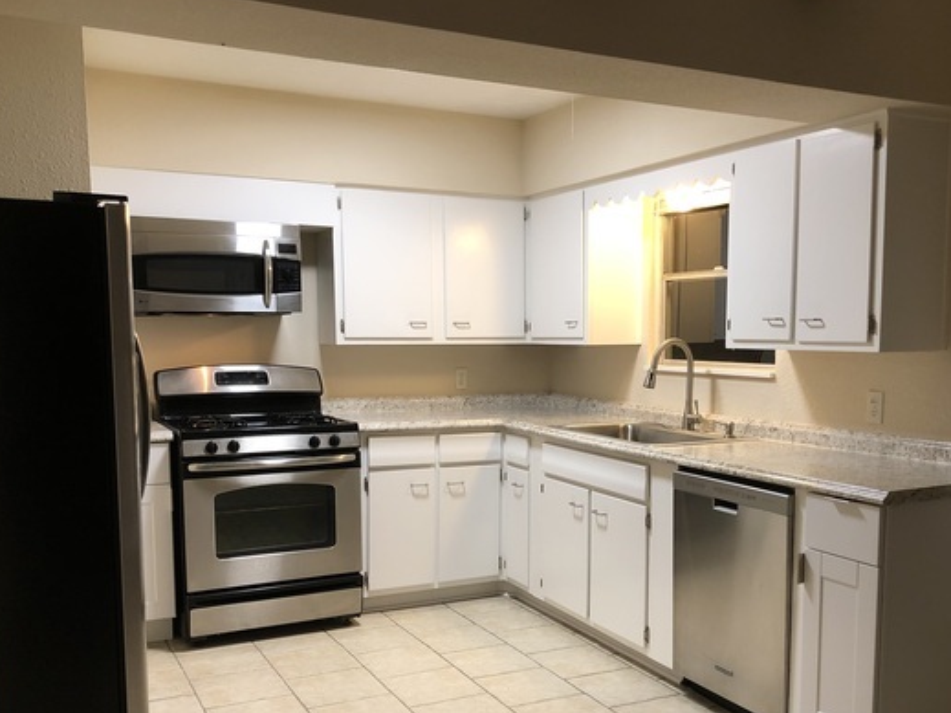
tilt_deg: -4.9
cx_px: 540
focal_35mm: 36
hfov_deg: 51.2
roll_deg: +1.9
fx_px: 989
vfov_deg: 39.4
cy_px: 442
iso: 40
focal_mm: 3.99
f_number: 1.8
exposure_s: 1/20
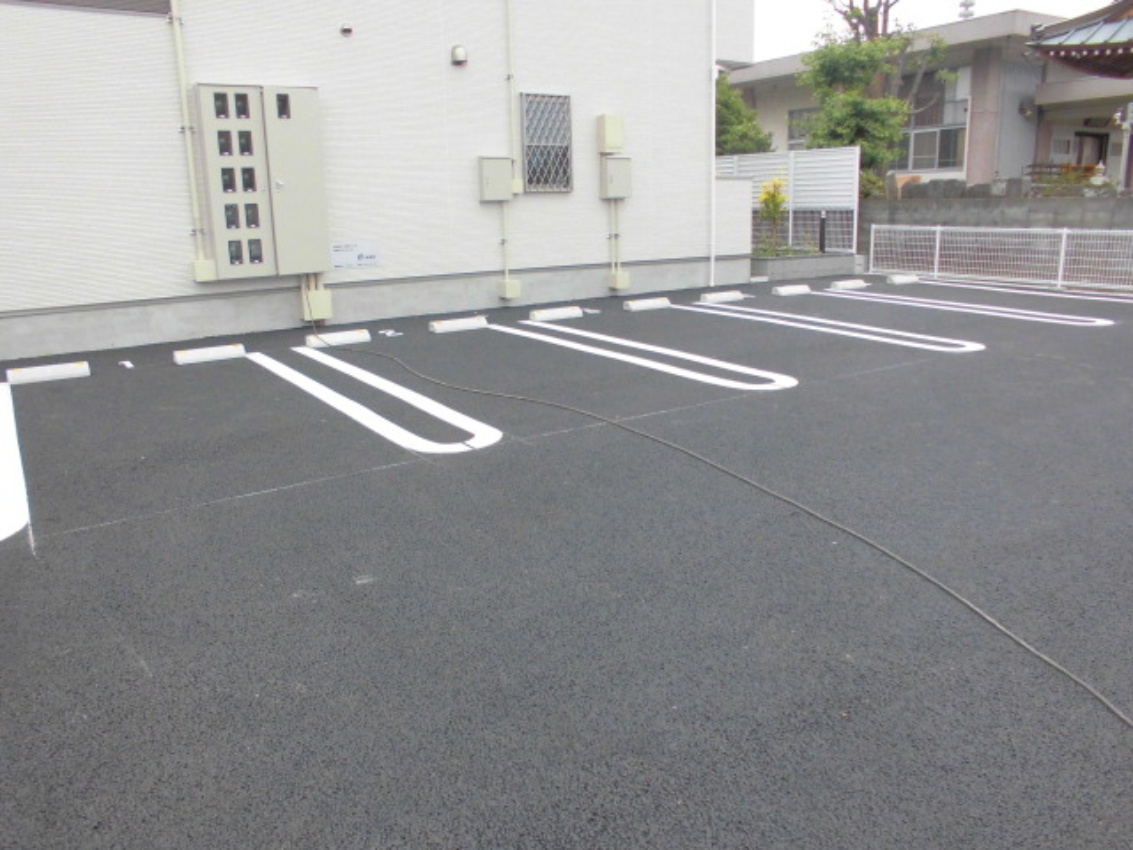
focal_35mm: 26
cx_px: 566
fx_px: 851
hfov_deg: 67.3
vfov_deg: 53.1
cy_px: 425
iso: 100
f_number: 3.5
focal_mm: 4.6
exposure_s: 1/320
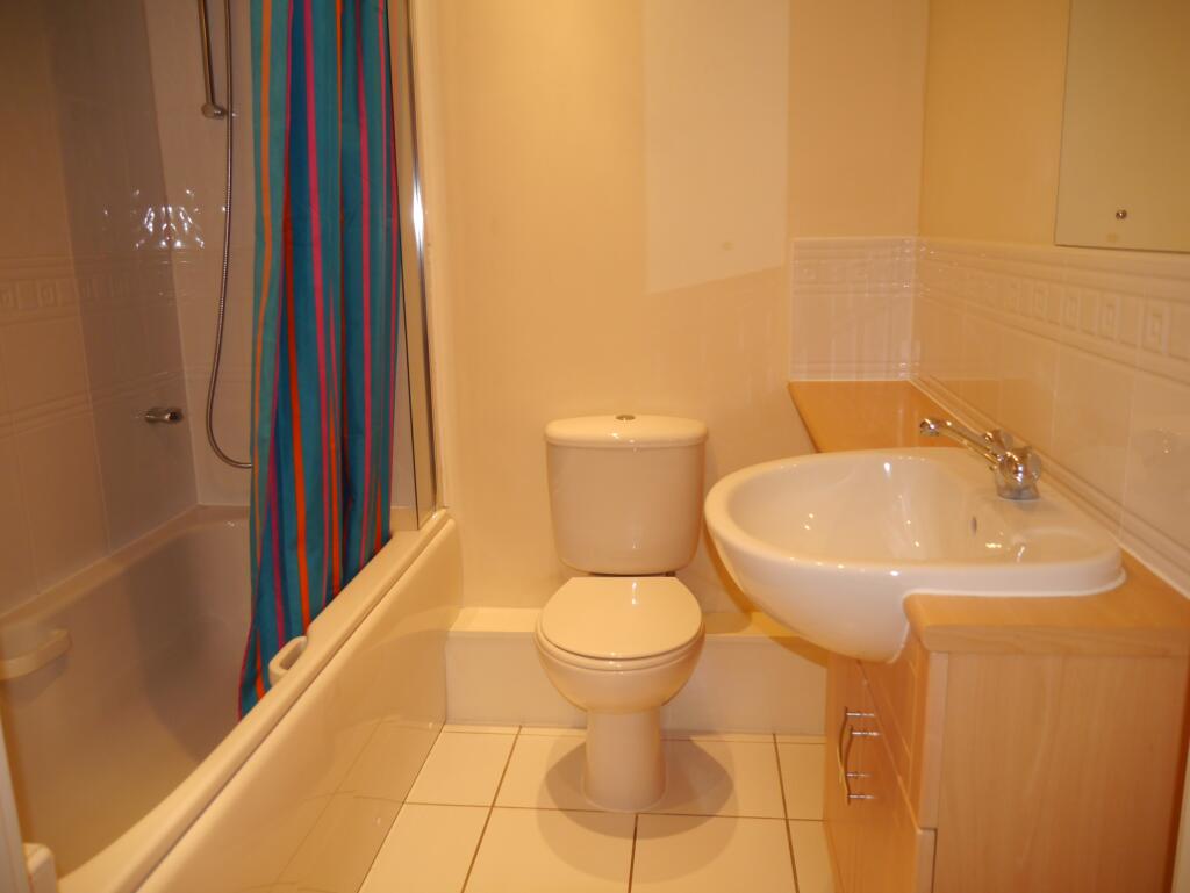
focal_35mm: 28
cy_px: 446
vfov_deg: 49.8
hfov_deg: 63.4
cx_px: 595
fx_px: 963
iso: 640
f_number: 3.5
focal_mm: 14
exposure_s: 1/60
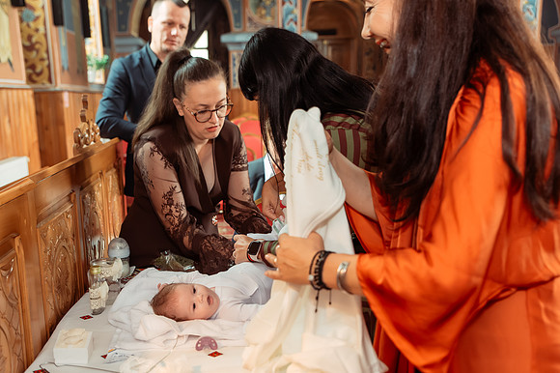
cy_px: 220
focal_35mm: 42
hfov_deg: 46.6
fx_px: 646
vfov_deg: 32.1
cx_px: 229
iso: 3200
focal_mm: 35
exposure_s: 1/250
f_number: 3.5
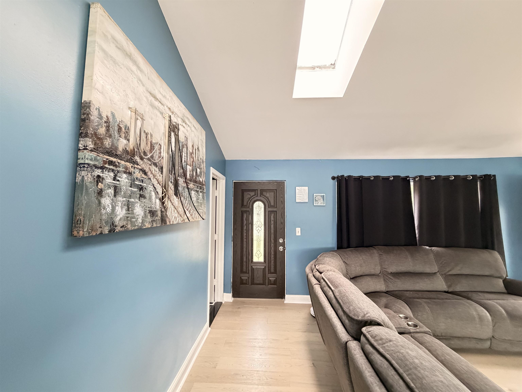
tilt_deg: +4.5
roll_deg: -0.1
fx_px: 211
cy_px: 196
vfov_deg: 85.7
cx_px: 261
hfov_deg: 102.1
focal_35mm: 14
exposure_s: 1/60
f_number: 2.2
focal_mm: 2.22
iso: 640
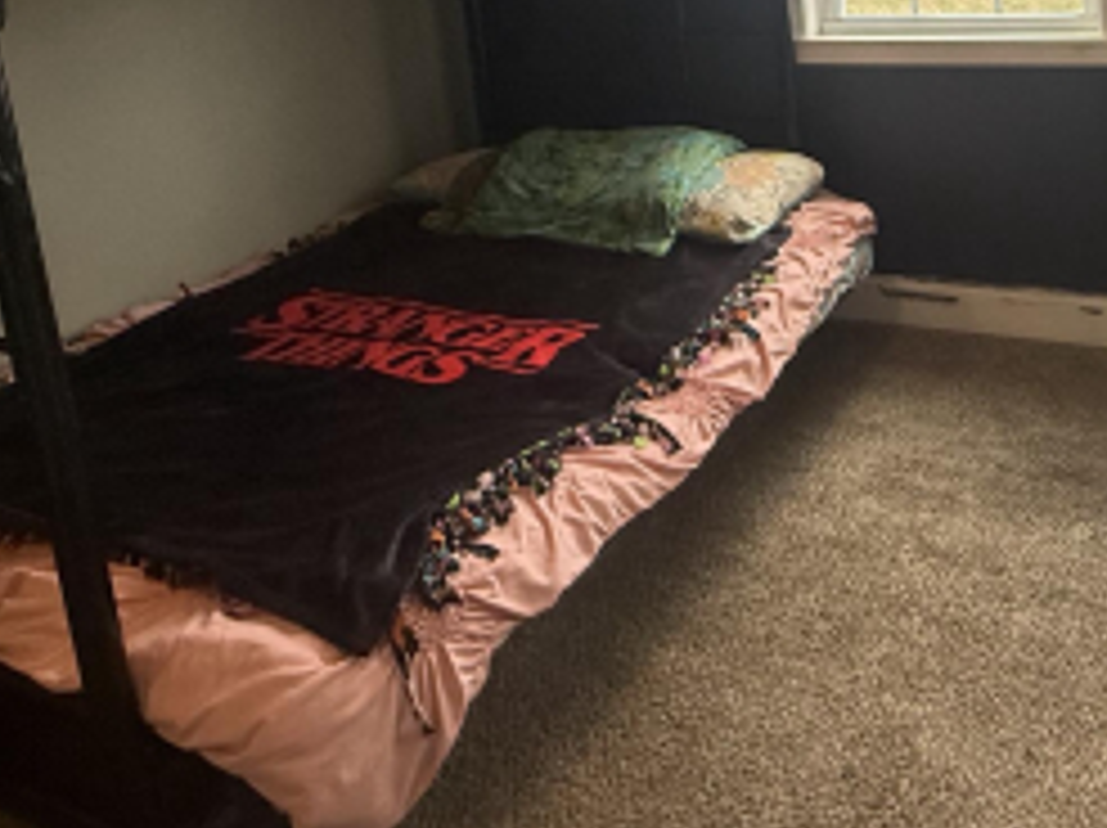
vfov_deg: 34.8
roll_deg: +5.1
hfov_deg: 47.4
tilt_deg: -9.0
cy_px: 32
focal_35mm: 38
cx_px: 812
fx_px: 1214
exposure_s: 1/120
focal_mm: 2.22
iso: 200
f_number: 2.2
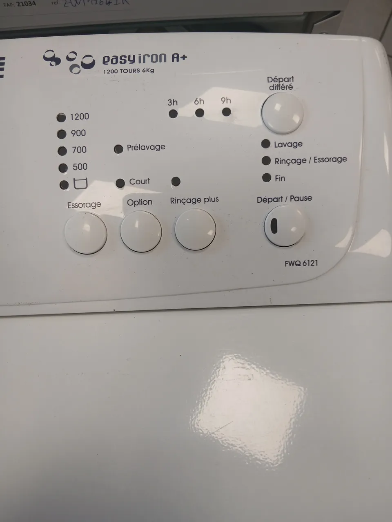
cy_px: 261
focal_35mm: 26
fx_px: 393
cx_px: 196
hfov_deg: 53.1
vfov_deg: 67.3
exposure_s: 1/50
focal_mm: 3.98
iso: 40
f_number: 1.8
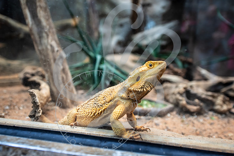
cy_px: 78
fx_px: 156
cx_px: 117
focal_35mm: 24
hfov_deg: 73.7
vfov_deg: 53.2
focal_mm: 24
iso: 640
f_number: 2.8
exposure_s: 1/250
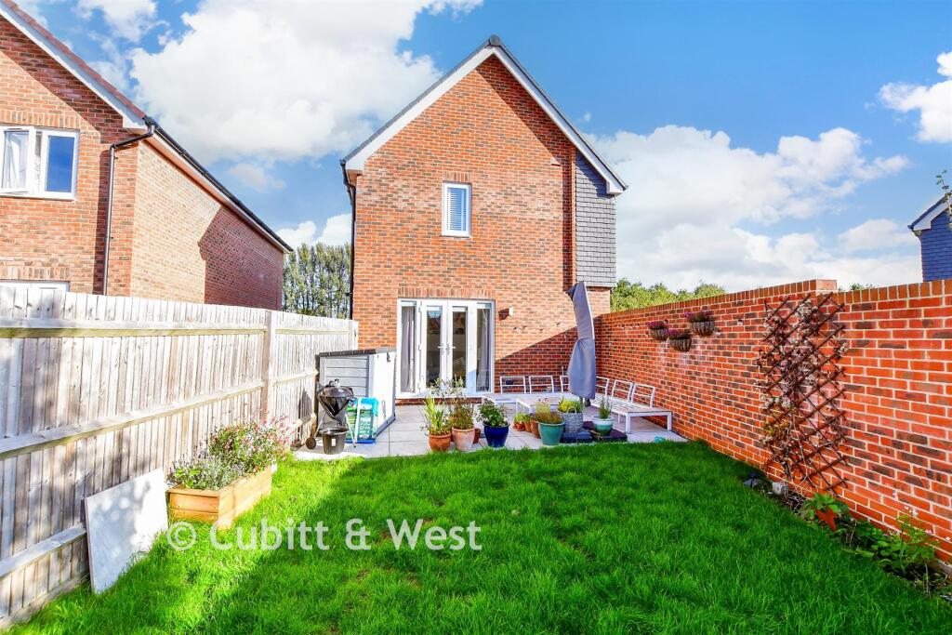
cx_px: 476
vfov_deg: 77.3
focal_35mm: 15
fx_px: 397
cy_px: 318
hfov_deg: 100.4
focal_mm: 10
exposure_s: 1/250
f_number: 8
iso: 400
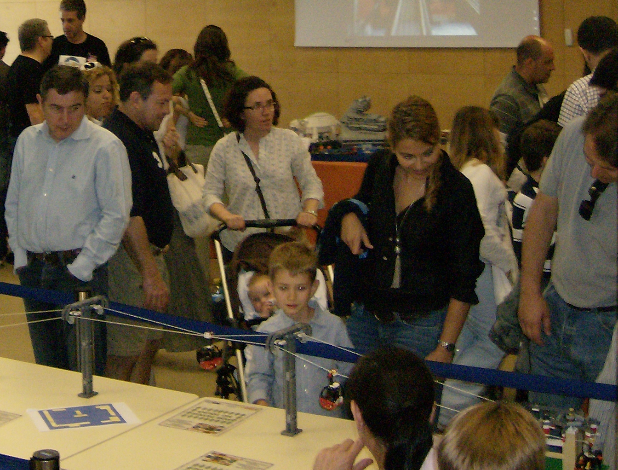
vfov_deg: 19.4
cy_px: 35
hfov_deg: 25.2
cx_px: 87
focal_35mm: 75
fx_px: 1345
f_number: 2.8
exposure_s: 1/60
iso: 200
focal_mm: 6
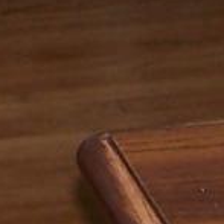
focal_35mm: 329
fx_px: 2409
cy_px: -536
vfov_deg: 5.0
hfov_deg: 5.3
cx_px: -139
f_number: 2.8
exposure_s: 1/60
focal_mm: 6.3
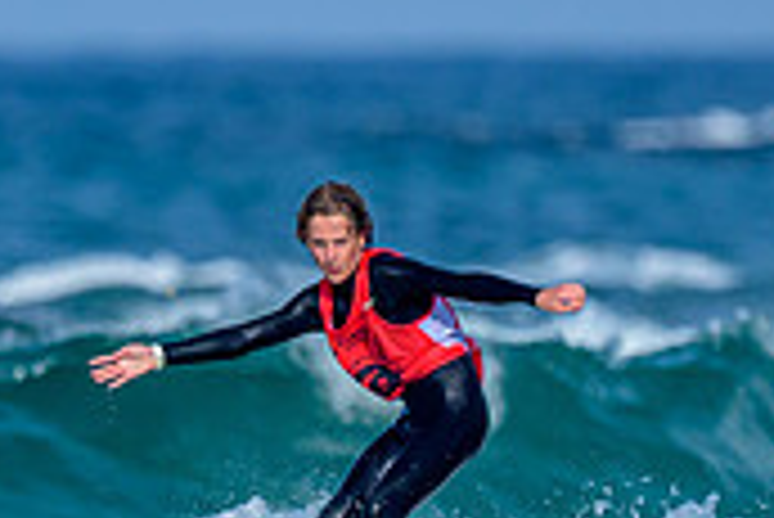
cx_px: 21
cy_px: 680
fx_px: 79766
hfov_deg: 0.6
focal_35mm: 3707
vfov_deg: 0.4
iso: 200
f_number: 6.3
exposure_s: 1/2000
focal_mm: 800
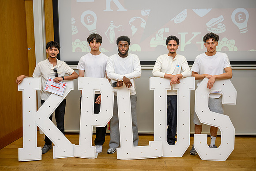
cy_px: 86
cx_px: 128
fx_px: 251
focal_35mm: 35
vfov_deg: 37.5
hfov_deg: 54.0
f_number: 2.2
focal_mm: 35
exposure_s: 1/200
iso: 200
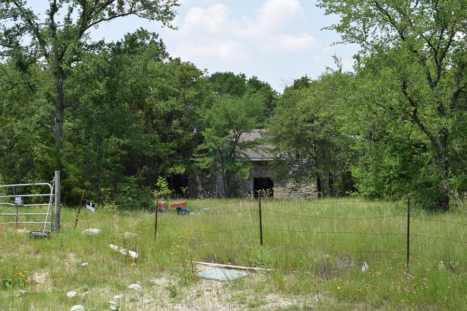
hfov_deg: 36.9
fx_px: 700
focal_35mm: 54
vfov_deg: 25.1
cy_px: 156
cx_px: 234
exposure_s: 1/200
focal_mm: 36
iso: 100
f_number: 8
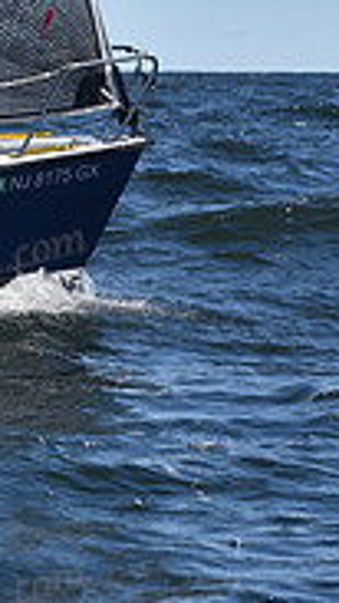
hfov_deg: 5.0
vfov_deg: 9.2
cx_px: -546
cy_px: 163
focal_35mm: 233
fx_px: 3722
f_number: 5
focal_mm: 70
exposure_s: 1/1000
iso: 200
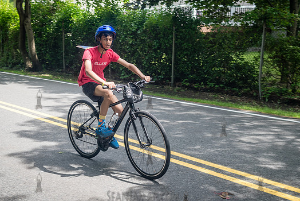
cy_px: 73
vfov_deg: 25.0
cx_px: 111
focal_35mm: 54
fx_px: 450
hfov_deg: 36.6
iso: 200
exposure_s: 1/320
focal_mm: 35
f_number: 4
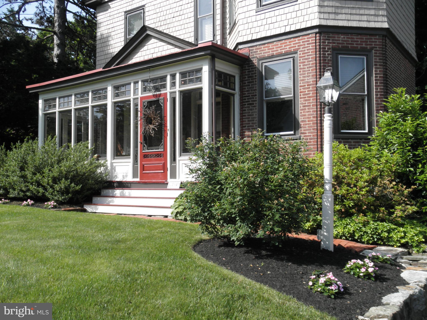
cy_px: 160
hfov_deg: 52.6
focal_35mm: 35
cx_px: 214
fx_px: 432
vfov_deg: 40.7
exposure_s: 1/80
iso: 64
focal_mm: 6.1
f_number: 9.1
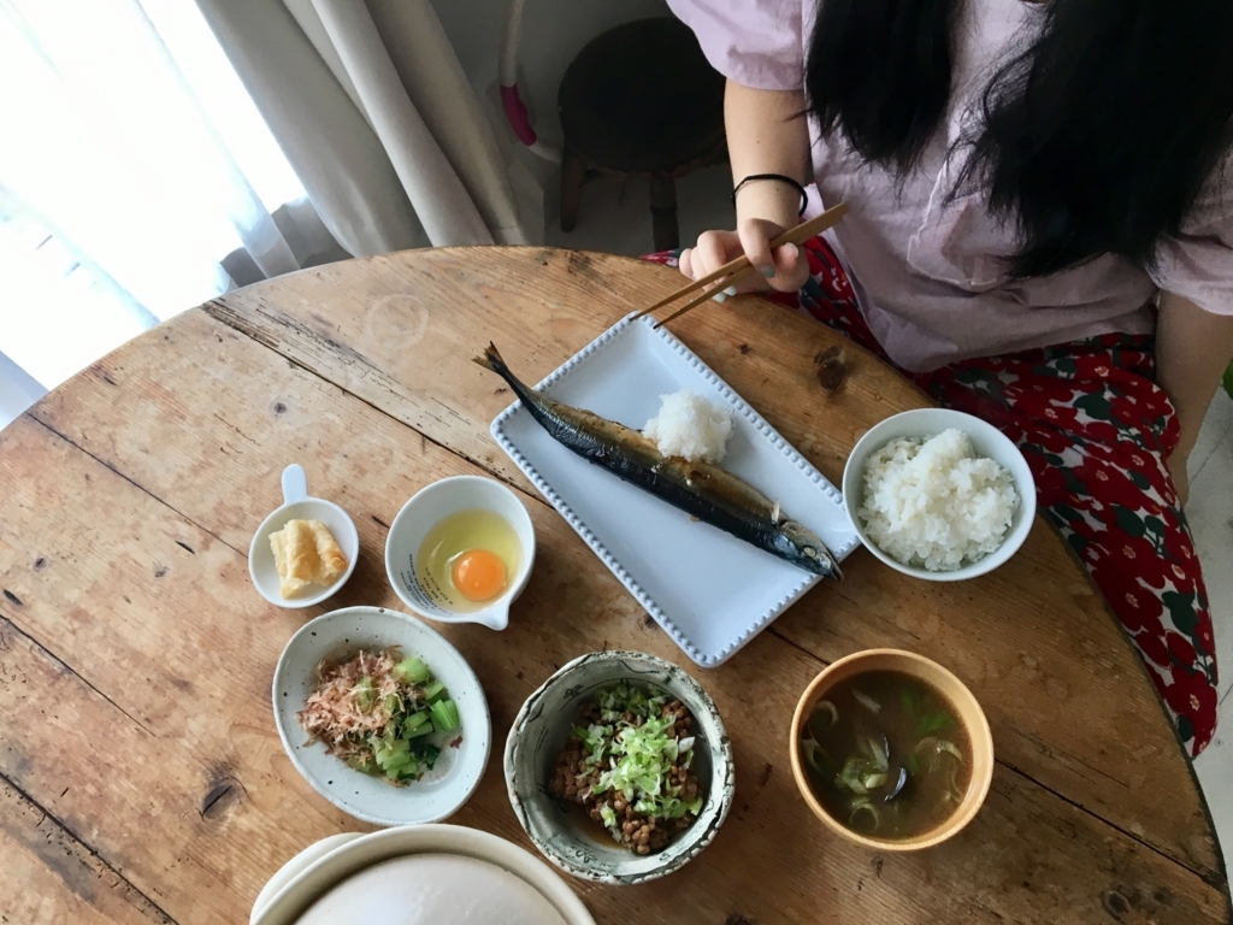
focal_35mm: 29
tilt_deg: -63.7
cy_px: 462
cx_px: 616
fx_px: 1033
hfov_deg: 61.7
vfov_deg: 48.2
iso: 32
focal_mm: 4.15
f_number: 2.2
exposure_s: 1/30
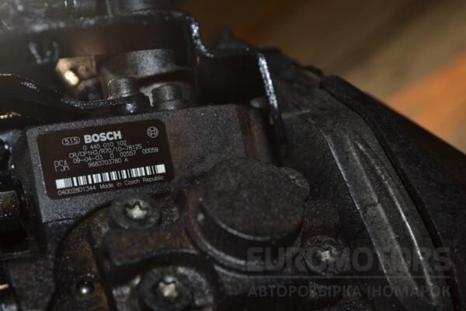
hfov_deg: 31.9
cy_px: 156
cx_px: 233
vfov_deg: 21.6
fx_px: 815
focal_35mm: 63
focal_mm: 42
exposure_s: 1/60
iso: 640
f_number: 7.1
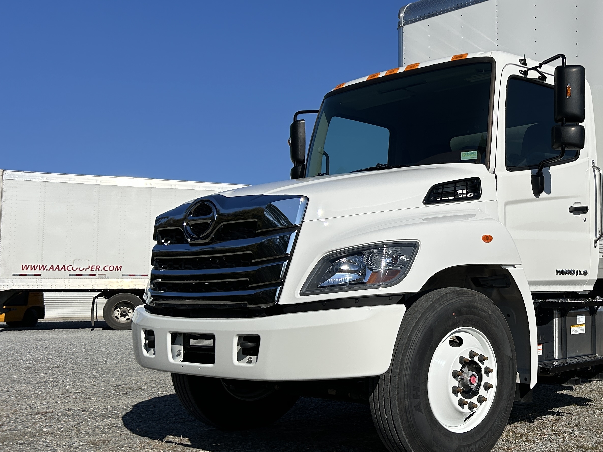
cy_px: 233
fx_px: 766
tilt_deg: +5.7
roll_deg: +2.0
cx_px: 503
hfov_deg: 40.7
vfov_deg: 32.9
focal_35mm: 44
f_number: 1.5
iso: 50
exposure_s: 1/11364
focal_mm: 5.7
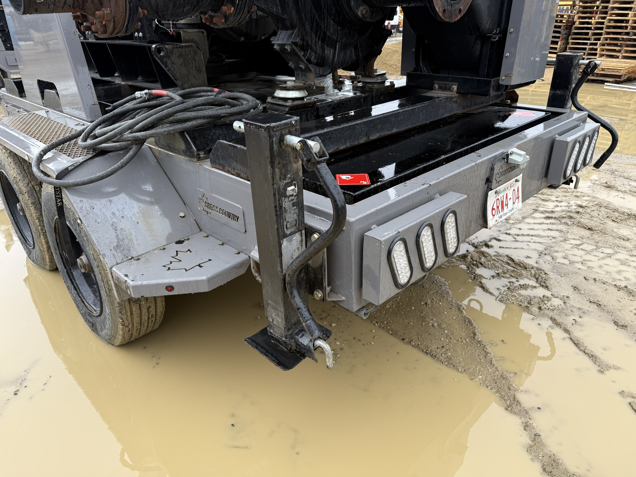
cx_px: 318
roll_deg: +1.4
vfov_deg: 56.8
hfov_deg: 71.6
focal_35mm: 24
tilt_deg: -27.2
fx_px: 441
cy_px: 238
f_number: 1.78
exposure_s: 1/372
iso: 80
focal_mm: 6.76
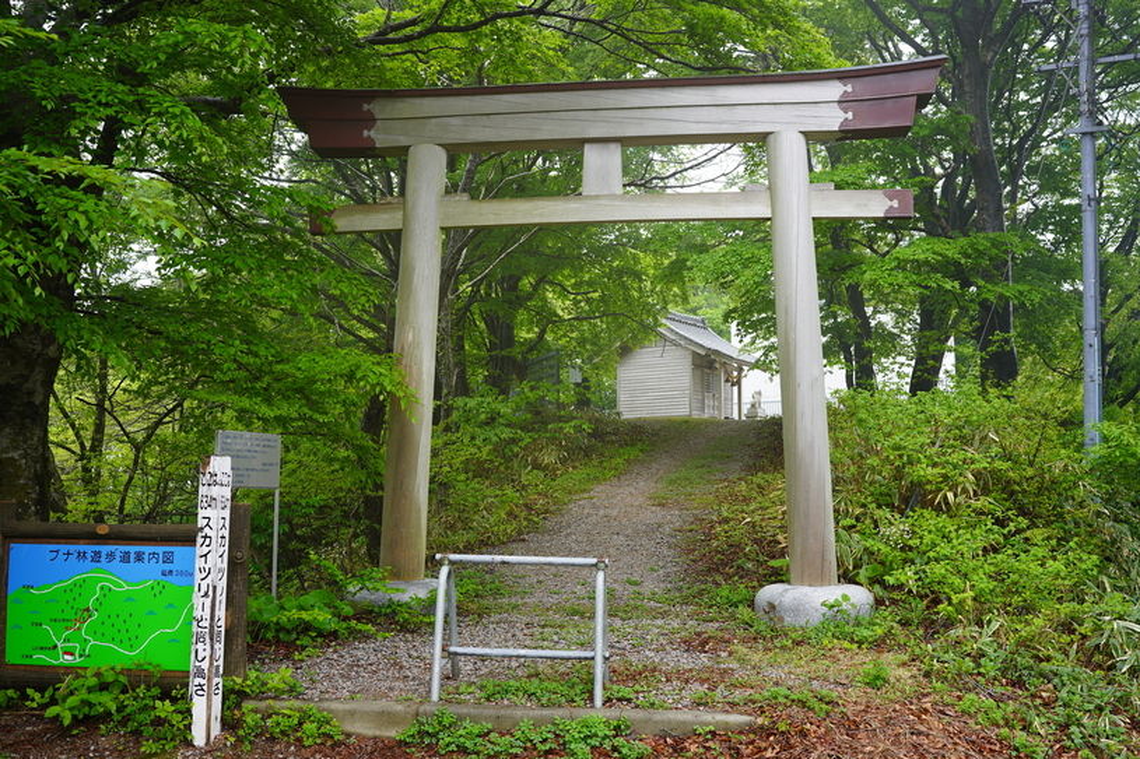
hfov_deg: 54.4
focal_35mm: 35
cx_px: 570
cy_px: 380
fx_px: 1108
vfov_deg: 37.8
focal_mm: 35
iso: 100
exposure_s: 1/80
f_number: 5
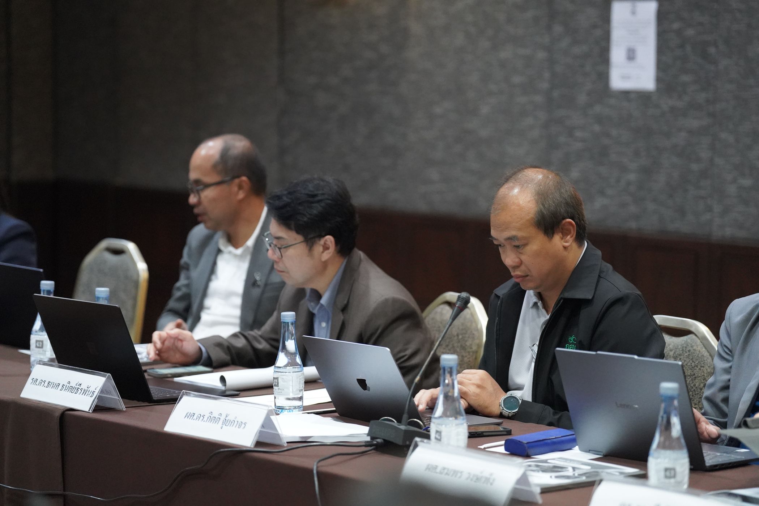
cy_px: 253
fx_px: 2593
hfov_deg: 16.7
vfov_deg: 11.1
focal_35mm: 123
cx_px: 380
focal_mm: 123
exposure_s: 1/400
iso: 10000
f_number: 2.8
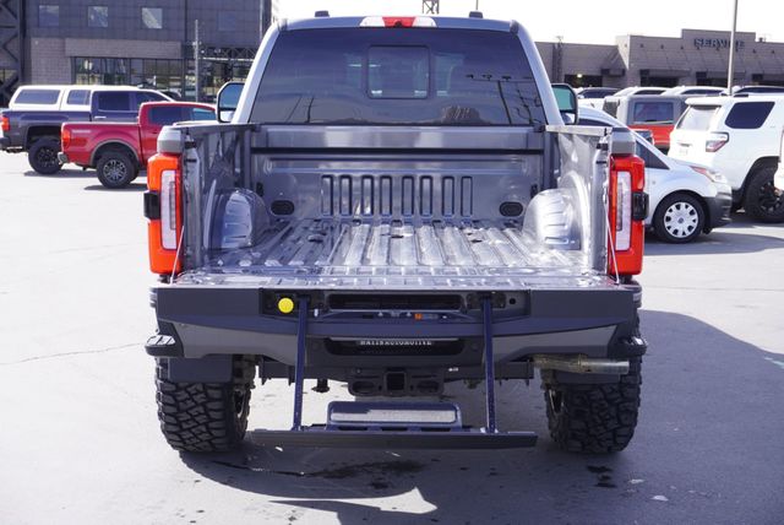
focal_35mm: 51
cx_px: 392
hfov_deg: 38.8
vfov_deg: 26.5
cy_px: 262
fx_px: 1112
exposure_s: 1/80
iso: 100
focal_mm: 34
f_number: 8
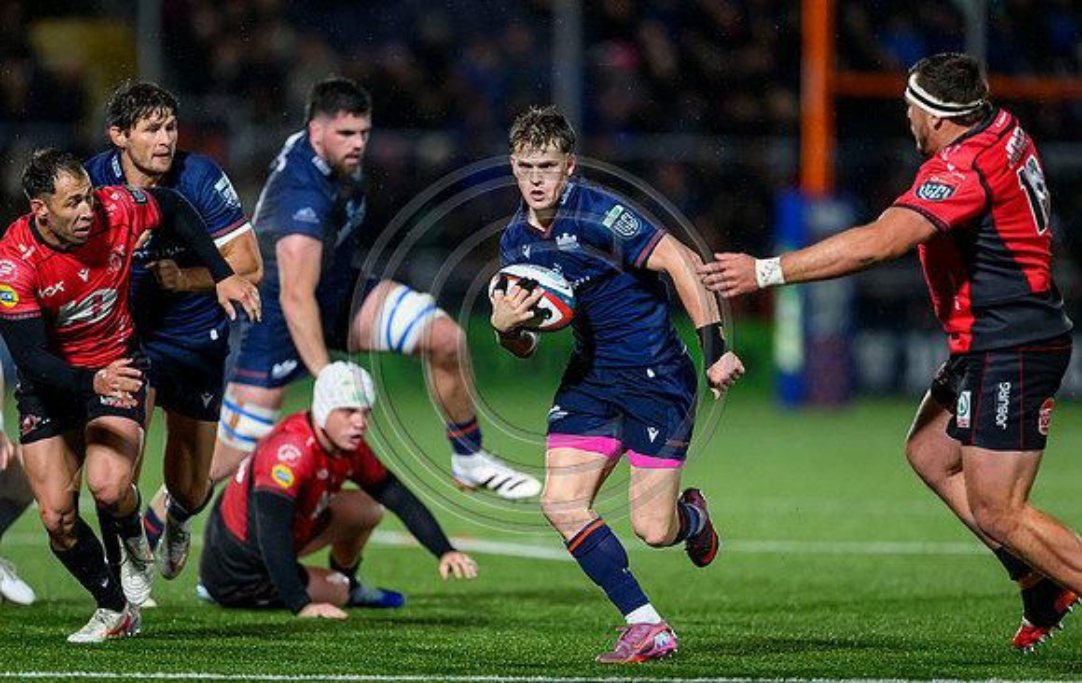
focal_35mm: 438
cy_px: 294
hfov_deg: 4.8
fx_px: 12950
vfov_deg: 3.0
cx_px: 583
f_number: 3.2
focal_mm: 400
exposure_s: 1/2000
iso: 6400
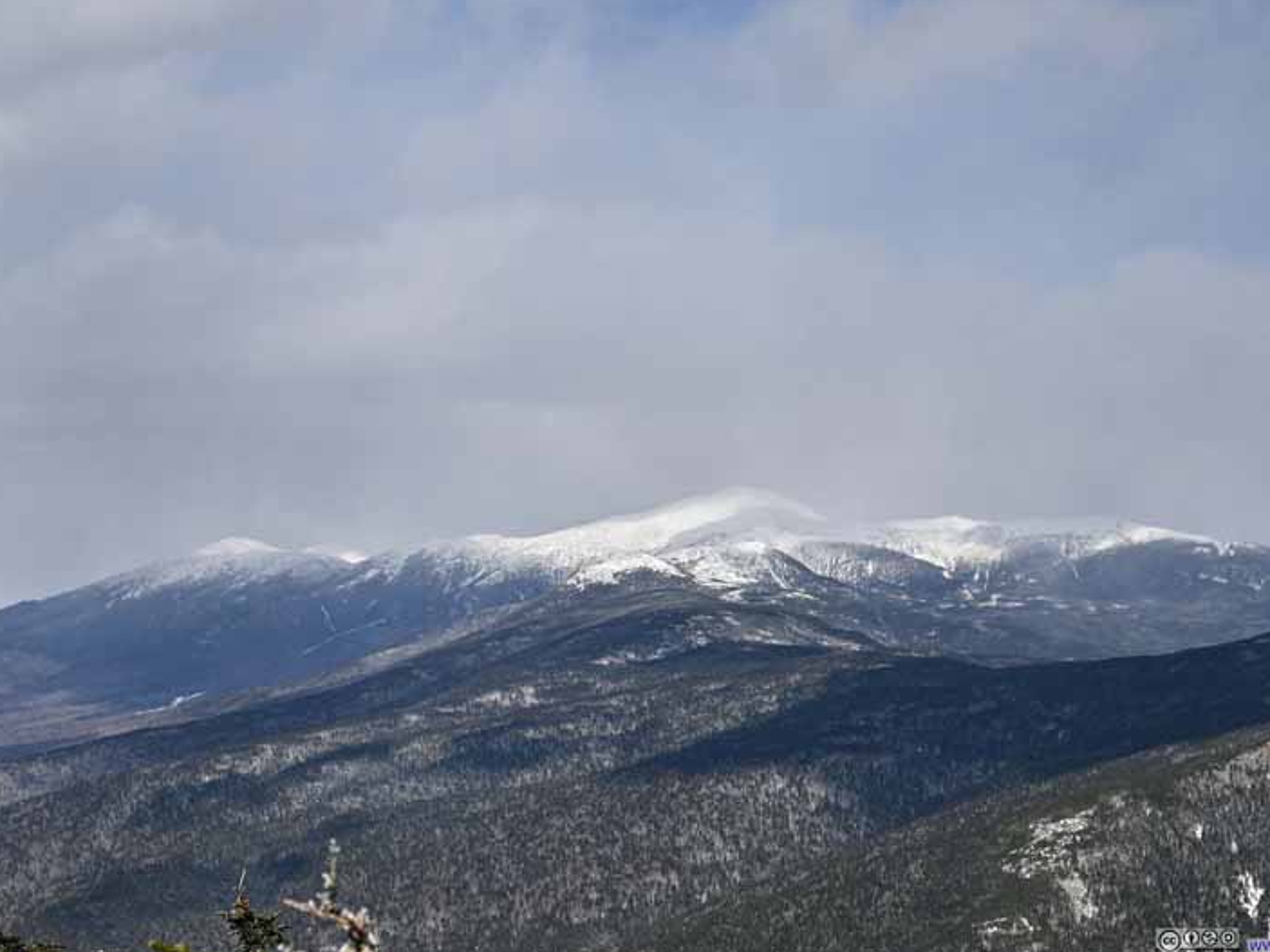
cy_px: 475
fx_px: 2128
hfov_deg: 33.2
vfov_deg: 25.2
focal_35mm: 58
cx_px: 712
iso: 100
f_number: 6.3
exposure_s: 1/1600
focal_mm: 53
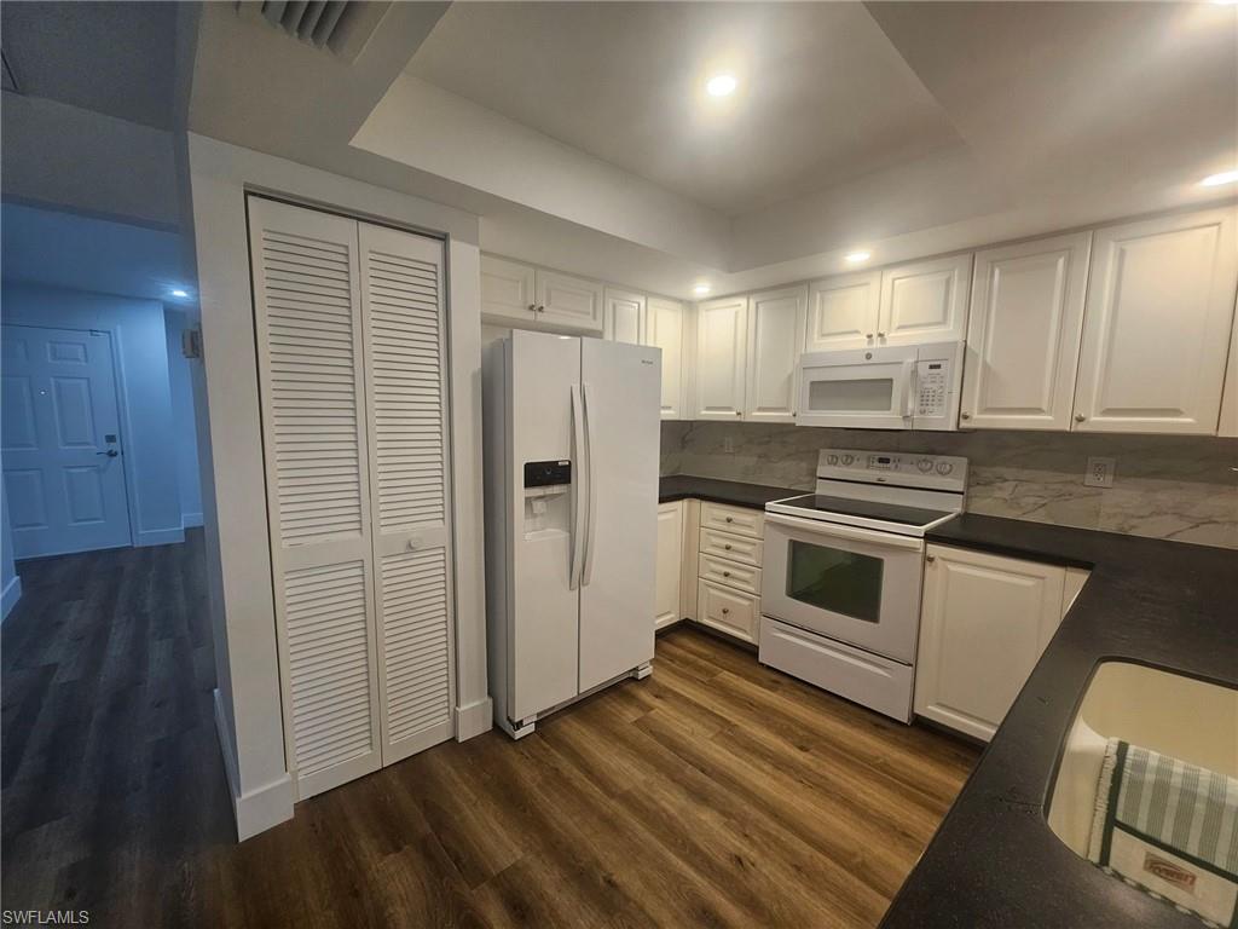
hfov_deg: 106.2
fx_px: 465
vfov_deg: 89.9
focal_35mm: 13
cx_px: 619
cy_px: 464
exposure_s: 1/60
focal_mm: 2.2
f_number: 2.2
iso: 125
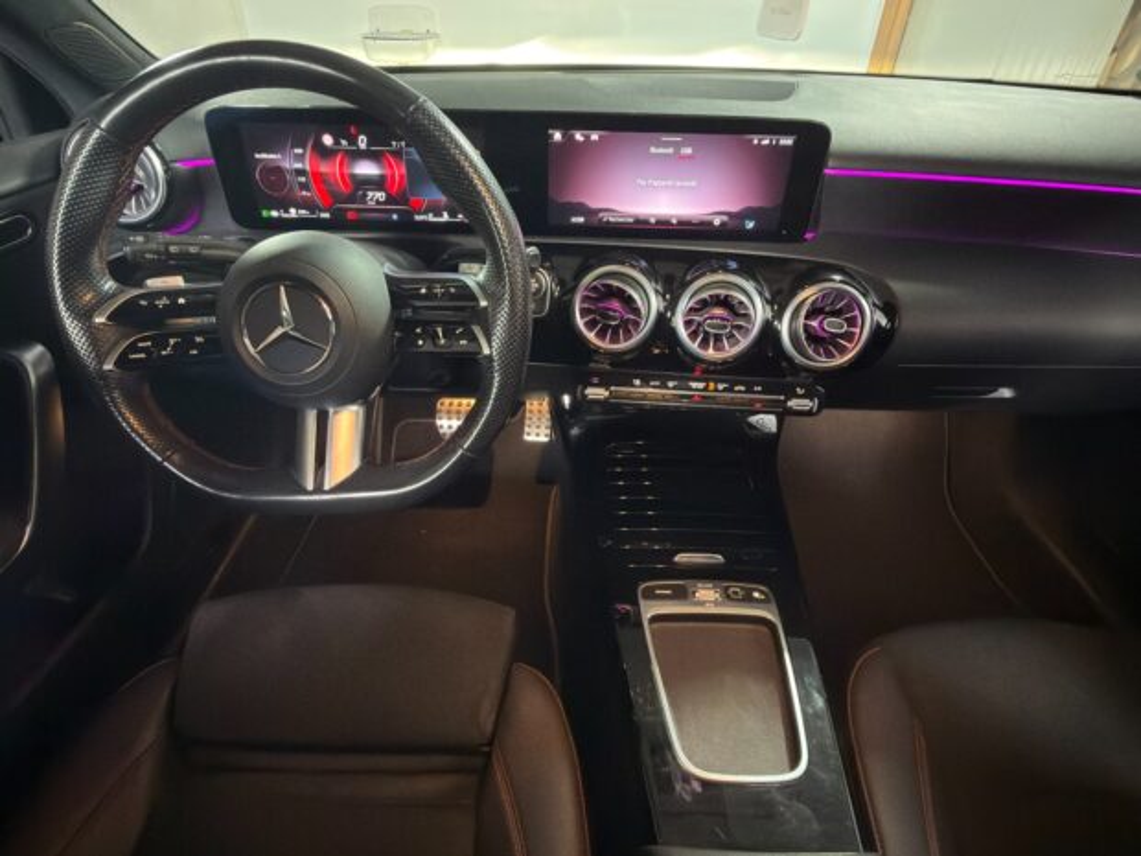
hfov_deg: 87.8
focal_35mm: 18
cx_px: 570
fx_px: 593
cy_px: 428
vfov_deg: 71.6
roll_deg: -0.9
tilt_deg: -37.8
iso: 800
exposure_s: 1/17
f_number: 2.2
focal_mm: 2.22
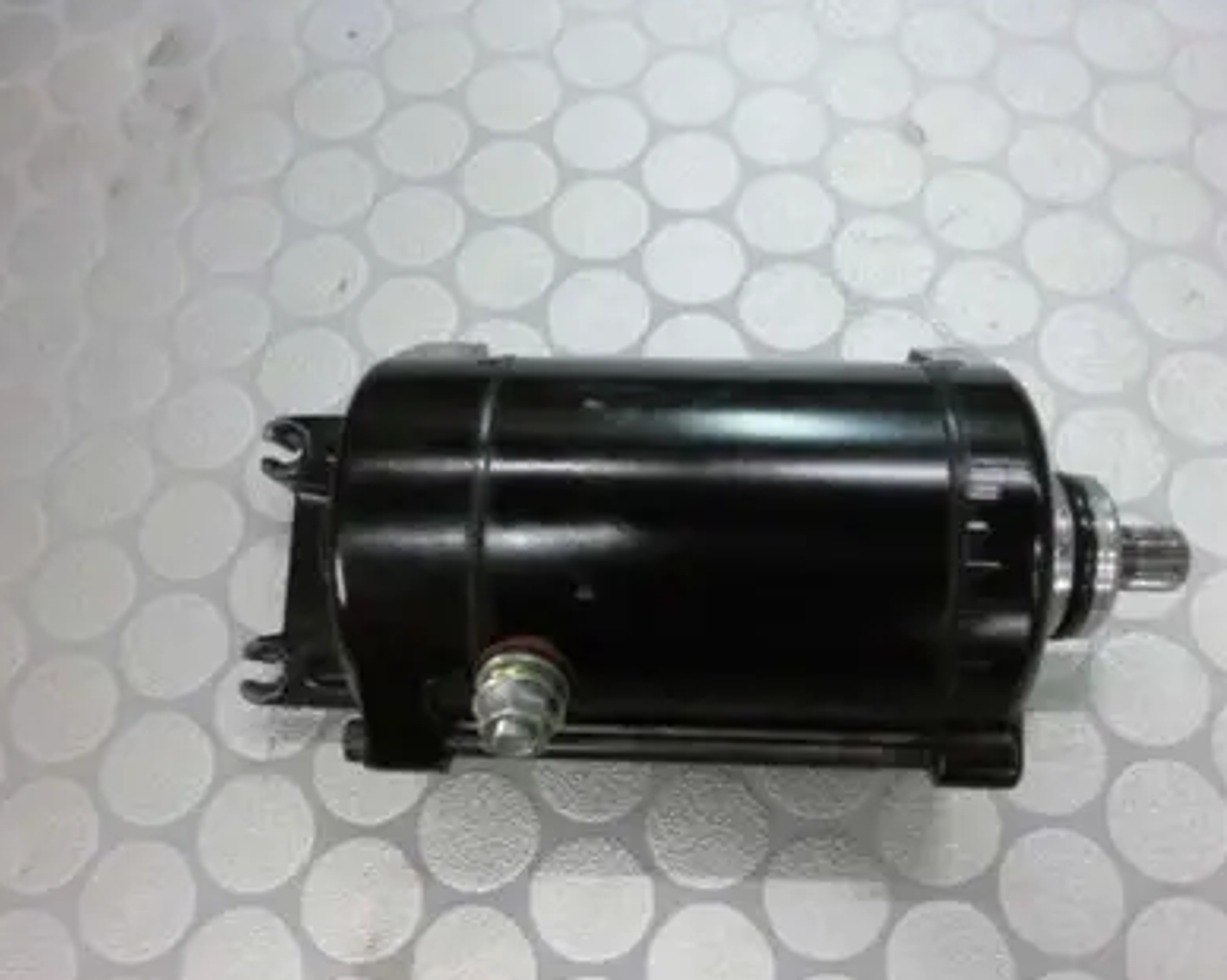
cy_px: 547
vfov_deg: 49.8
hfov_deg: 60.4
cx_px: 655
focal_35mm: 29
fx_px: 1053
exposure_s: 1/60
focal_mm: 4.3
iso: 800
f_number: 2.5
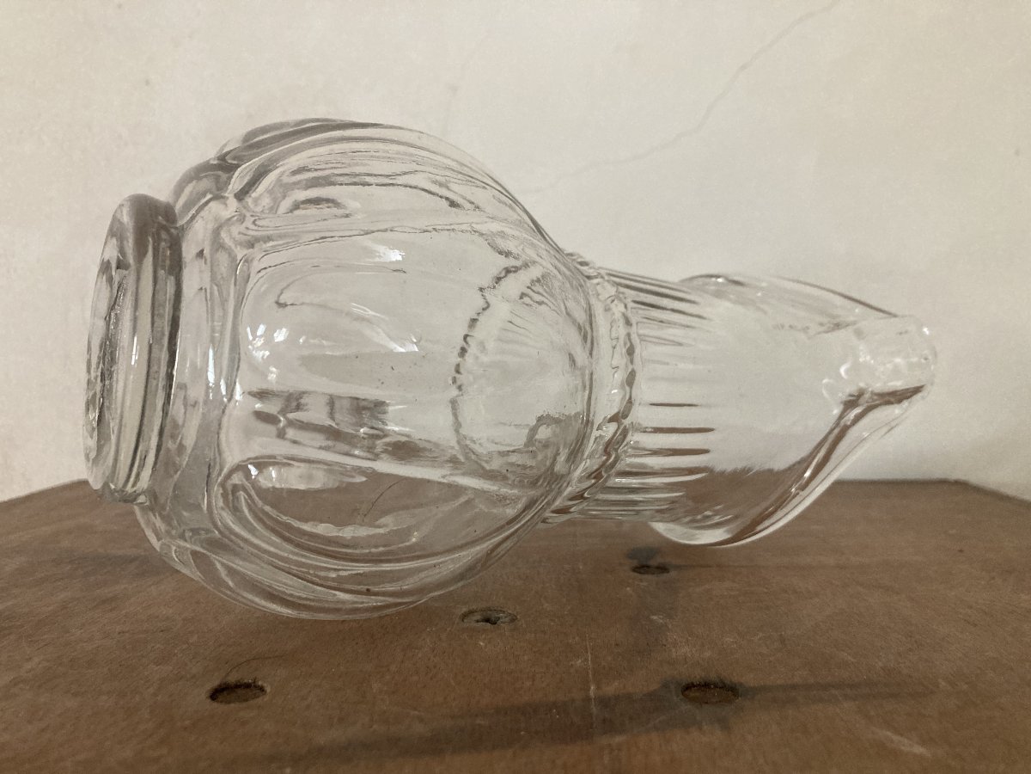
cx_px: 516
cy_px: 387
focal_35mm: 28
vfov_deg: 49.7
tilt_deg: -0.8
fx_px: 834
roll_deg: -0.7
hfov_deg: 63.4
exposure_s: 1/60
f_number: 1.8
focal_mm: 3.99
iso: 320
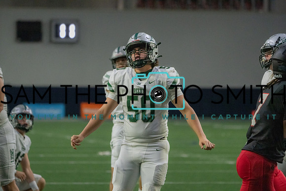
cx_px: 143
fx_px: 1963
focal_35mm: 247
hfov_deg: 8.3
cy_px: 96
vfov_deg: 5.6
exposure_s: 1/1250
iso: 12800
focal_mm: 247
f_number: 5.6
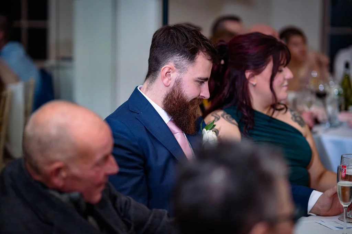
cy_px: 117
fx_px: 831
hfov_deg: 23.9
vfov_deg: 16.1
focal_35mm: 85
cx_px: 176
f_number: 1.8
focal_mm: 85
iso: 1000
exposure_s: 1/200
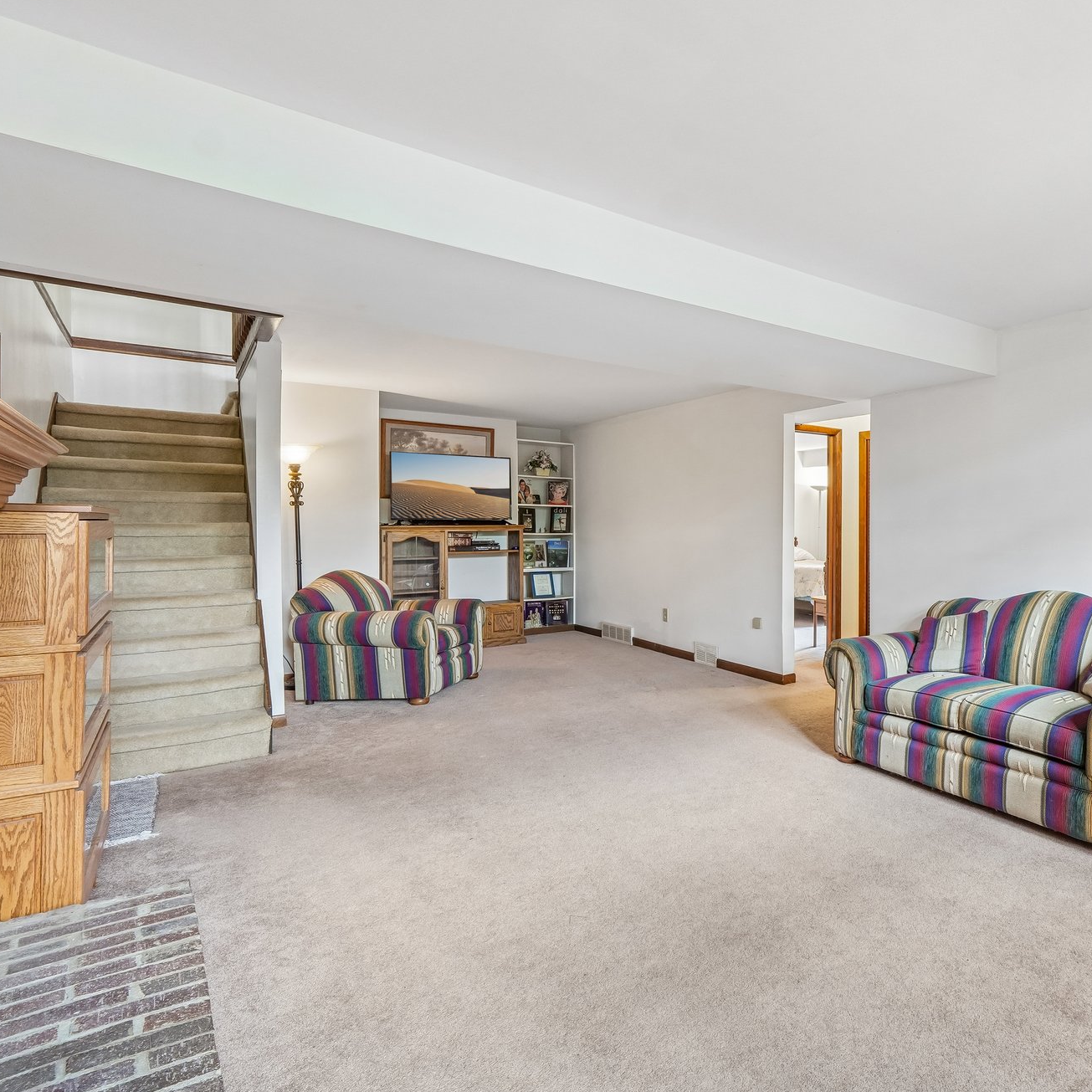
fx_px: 714
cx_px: 780
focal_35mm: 20
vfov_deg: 74.8
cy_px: 532
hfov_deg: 71.2
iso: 400
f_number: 8
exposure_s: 1/6
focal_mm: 10
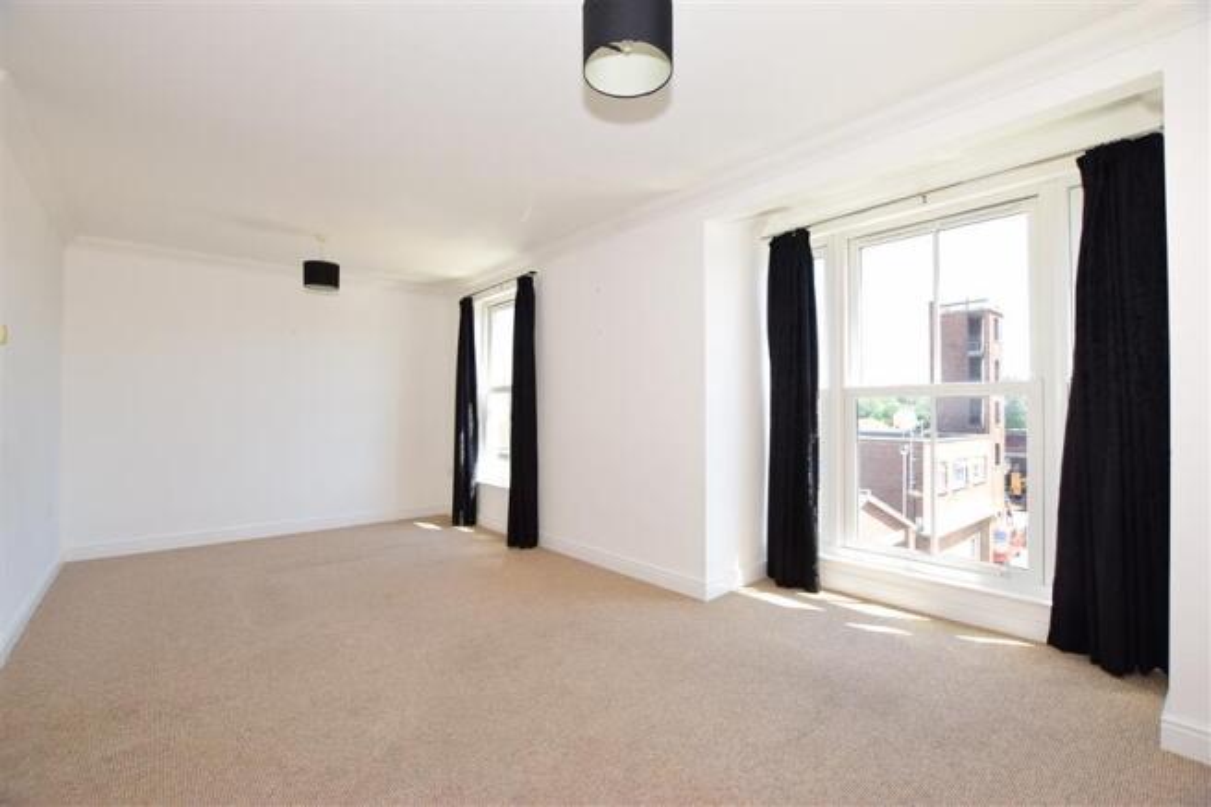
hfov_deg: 100.4
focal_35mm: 15
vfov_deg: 77.3
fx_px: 504
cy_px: 404
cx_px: 606
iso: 200
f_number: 5
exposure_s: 1/100
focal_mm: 10
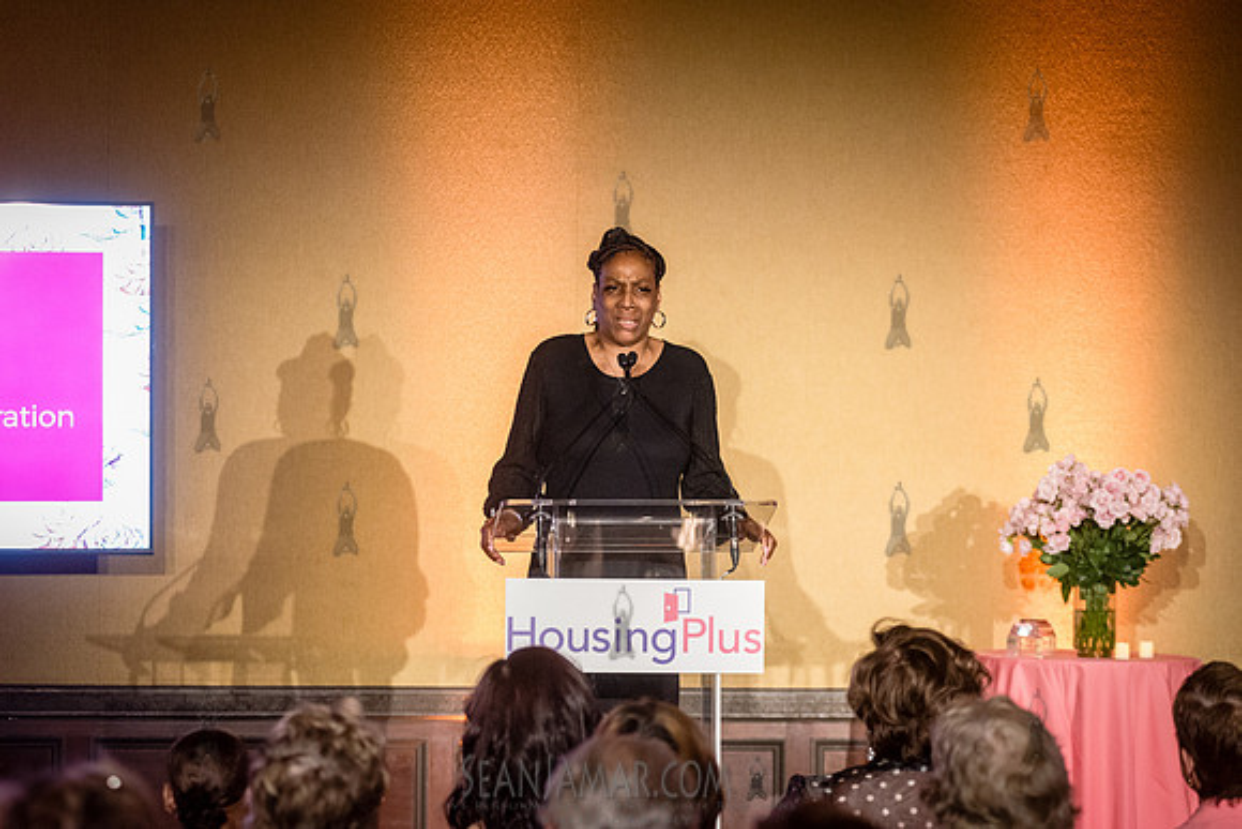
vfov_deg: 13.7
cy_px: 414
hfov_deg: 20.4
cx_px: 621
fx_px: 3451
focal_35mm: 100
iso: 6400
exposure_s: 1/200
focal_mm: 100
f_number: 3.5
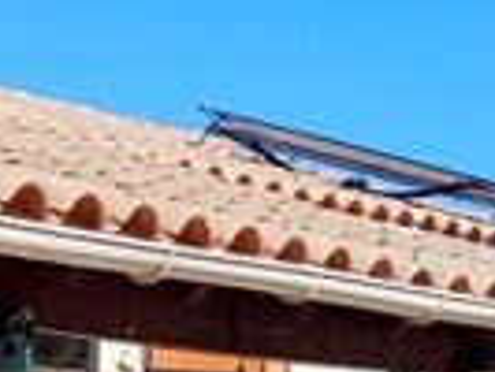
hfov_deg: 10.3
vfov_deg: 7.8
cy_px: 554
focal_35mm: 188
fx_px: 2691
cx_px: -167
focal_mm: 6.04
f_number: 1.9
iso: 50
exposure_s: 1/732
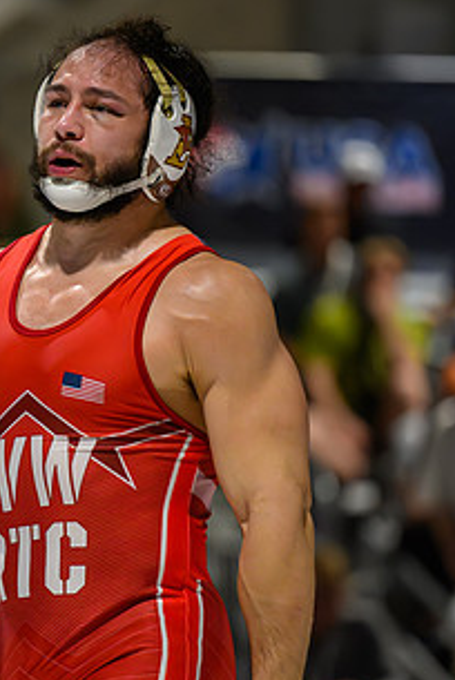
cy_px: 391
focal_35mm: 342
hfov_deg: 4.0
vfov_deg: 6.0
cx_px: 89
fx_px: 6469
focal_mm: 180
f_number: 2.8
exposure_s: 1/800
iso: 6400
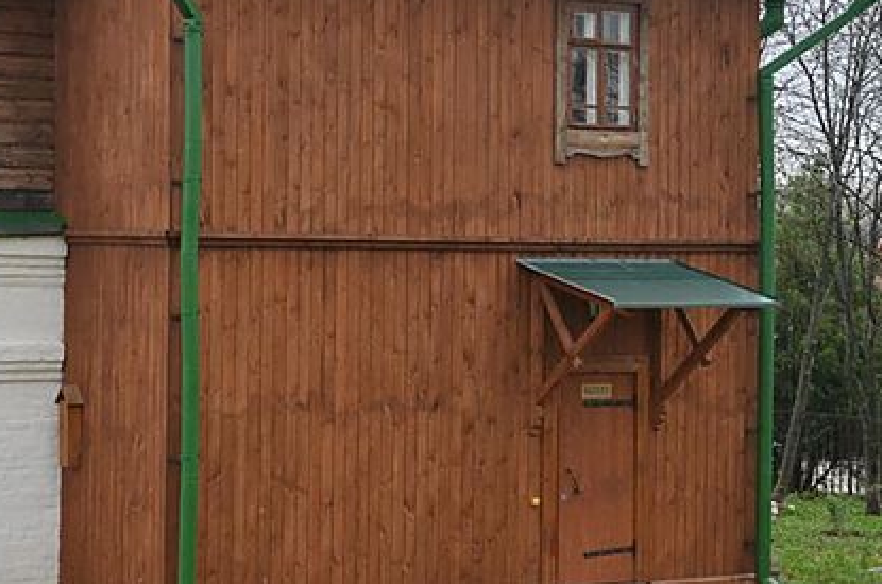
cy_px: 204
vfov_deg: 14.9
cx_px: 147
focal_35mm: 91
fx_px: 2225
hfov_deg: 22.1
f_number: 5.6
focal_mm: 28
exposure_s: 1/125
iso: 400
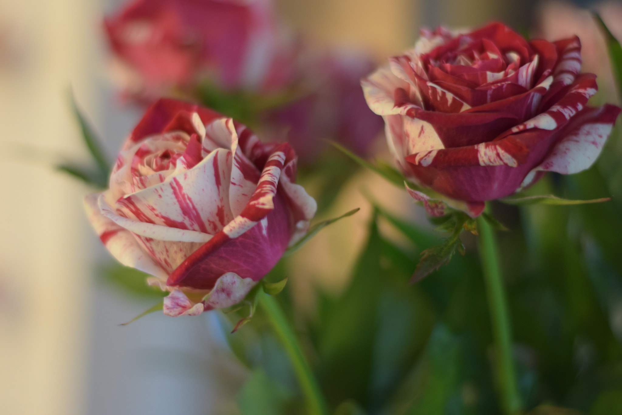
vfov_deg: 18.2
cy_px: 208
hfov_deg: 27.0
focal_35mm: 75
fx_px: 1296
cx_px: 311
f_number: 1.8
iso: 800
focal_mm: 50
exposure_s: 1/25
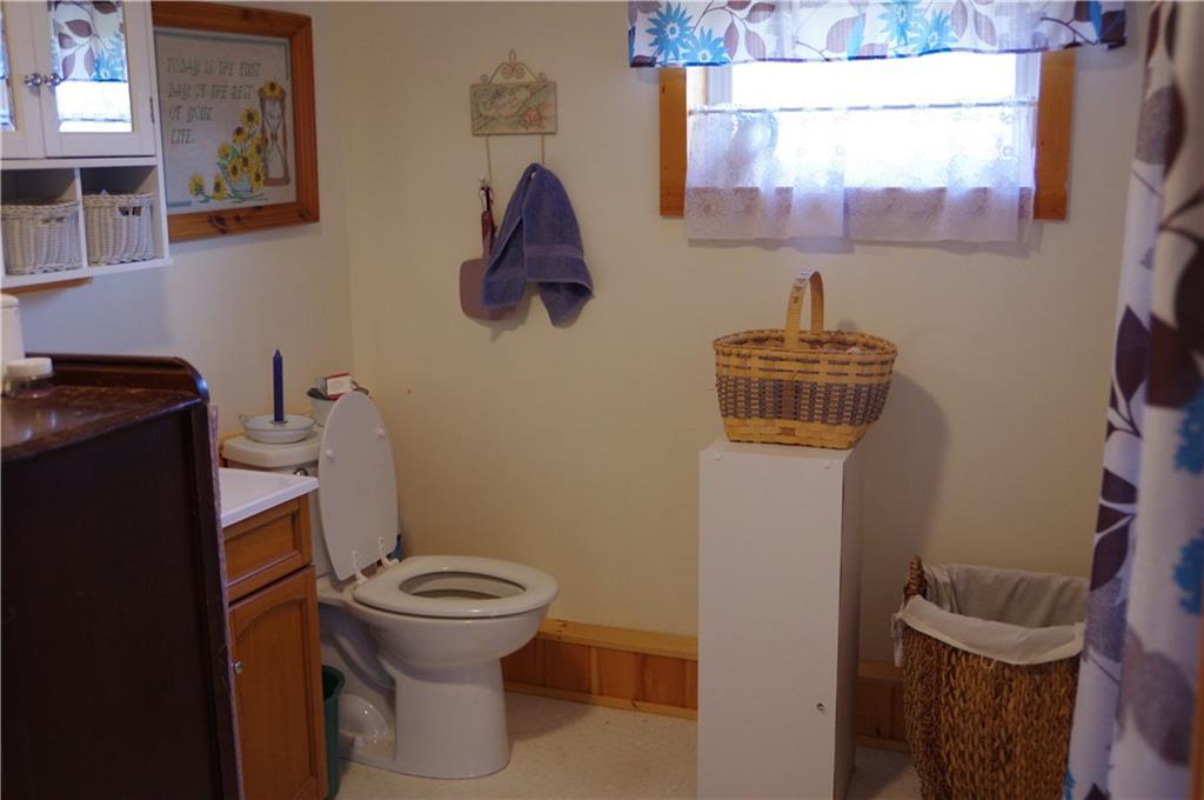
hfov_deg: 53.2
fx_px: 1202
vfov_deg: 36.8
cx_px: 602
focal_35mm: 36
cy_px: 400
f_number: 4
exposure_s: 1/50
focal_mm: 24
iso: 1250
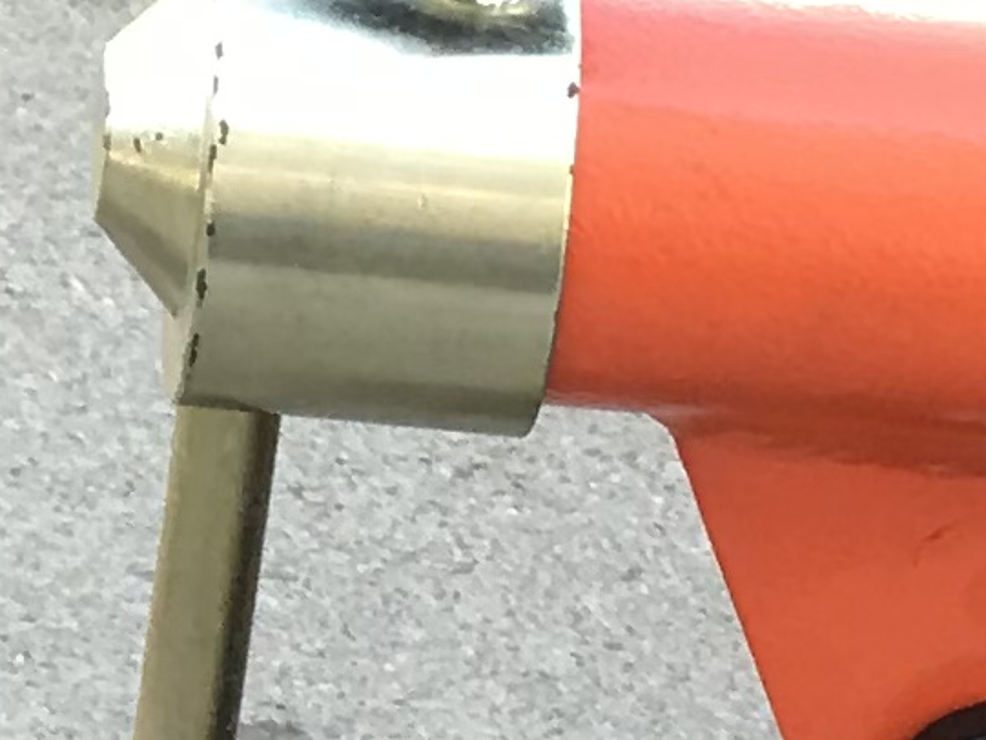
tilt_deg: -38.1
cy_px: 1899
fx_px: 12108
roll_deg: -6.3
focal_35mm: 425
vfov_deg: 3.4
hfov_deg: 4.6
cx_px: 2282
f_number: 2.8
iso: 32
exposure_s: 1/90
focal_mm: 6.6
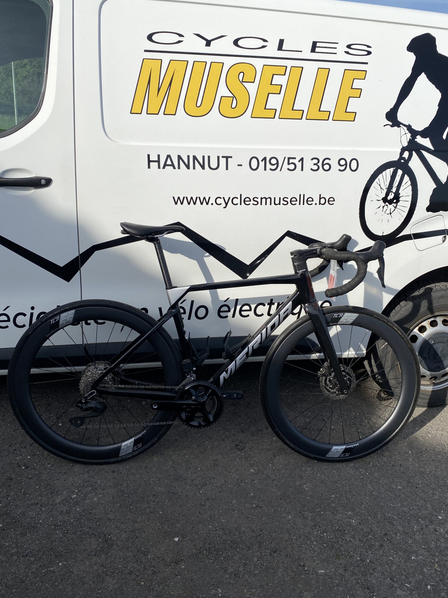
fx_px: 466
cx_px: 231
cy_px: 289
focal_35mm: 27
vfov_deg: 65.3
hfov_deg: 51.3
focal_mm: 4.25
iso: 32
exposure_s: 1/4608
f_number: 1.8
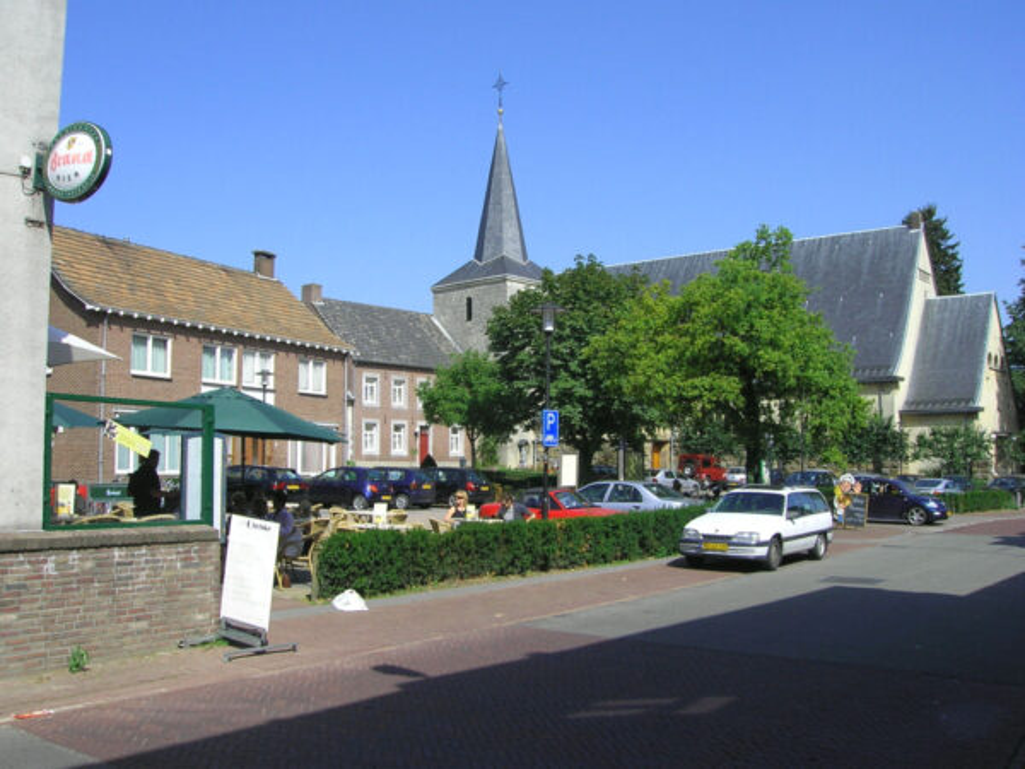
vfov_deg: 41.8
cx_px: 512
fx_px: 1007
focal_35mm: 34
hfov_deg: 54.0
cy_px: 384
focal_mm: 5.7
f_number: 4.9
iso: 50
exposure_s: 1/360
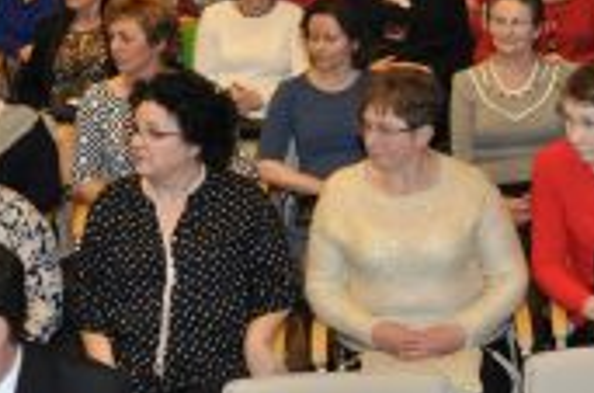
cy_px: 94
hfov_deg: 25.1
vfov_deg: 17.1
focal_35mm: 79
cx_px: 518
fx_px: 1300
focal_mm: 18
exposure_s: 1/60
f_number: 4
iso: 800
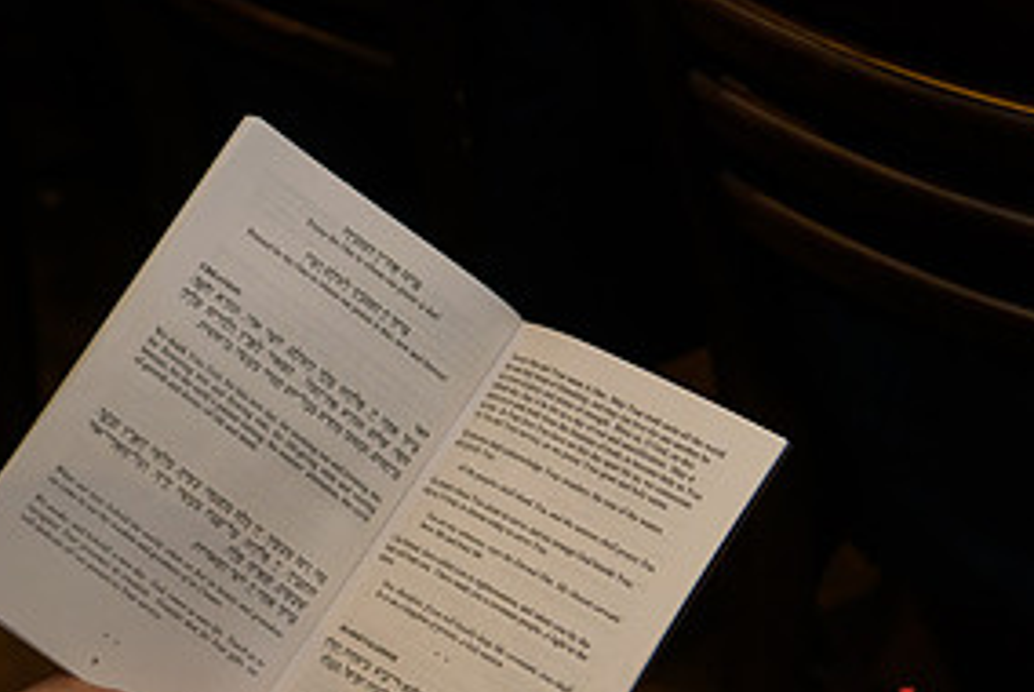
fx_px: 2818
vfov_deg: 13.9
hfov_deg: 20.4
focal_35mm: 98
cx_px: 102
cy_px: 173
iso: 1250
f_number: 3.2
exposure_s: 1/125
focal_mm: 48
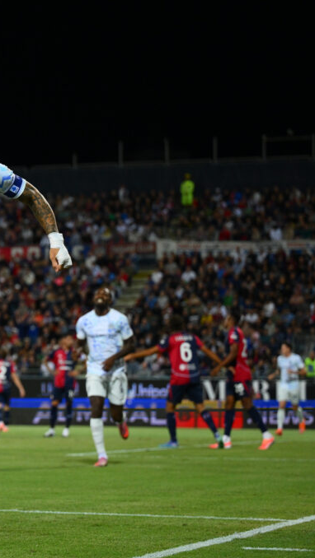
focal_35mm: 136
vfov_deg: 15.8
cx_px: -50
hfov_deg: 8.8
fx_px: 2017
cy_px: 279
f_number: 2.8
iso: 2500
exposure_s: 1/1600
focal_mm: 86
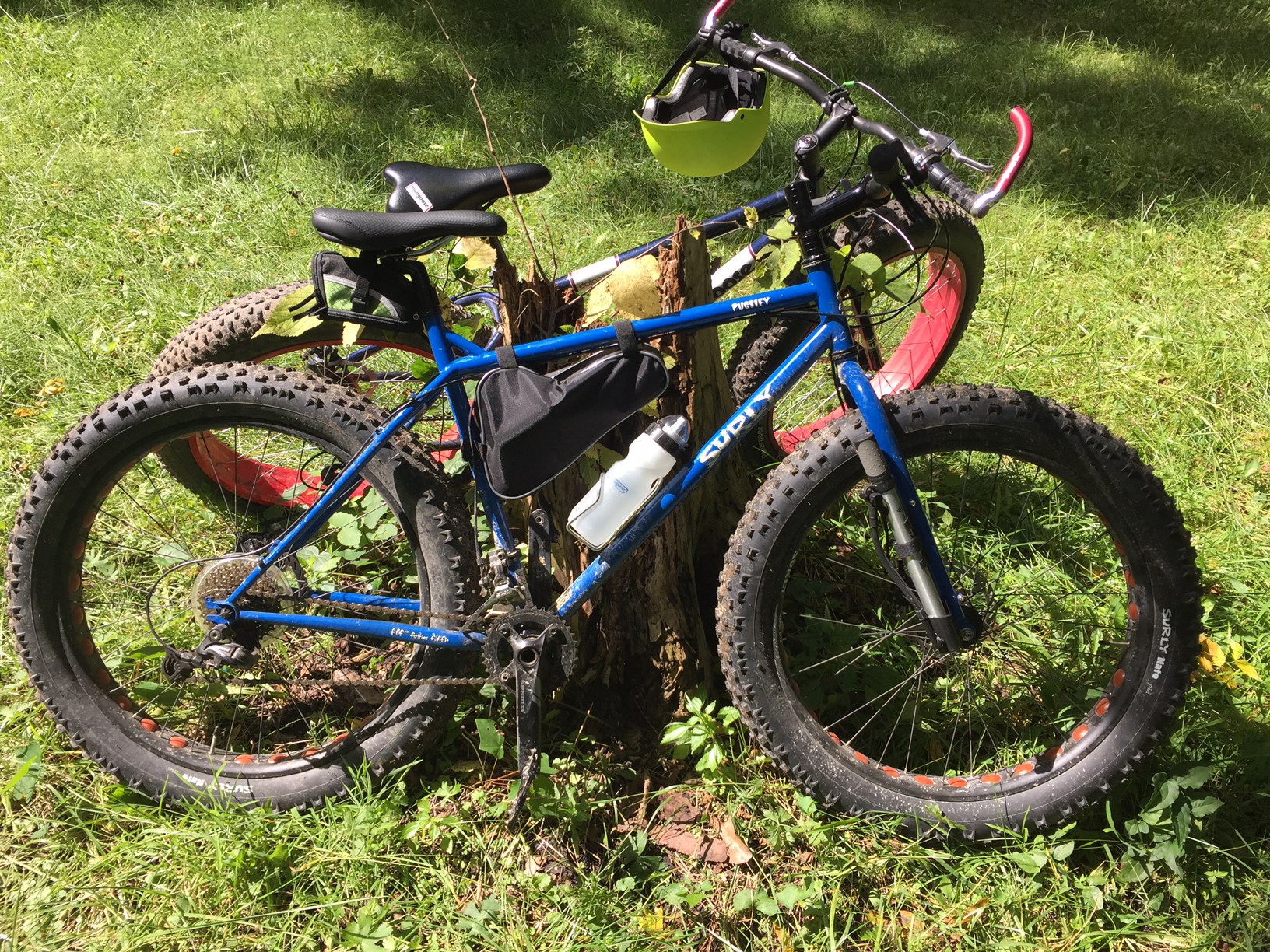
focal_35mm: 29
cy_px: 476
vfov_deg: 48.2
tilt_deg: -33.6
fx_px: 1064
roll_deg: -0.6
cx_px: 635
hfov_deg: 61.7
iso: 32
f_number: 2.2
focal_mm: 4.15
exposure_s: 1/648
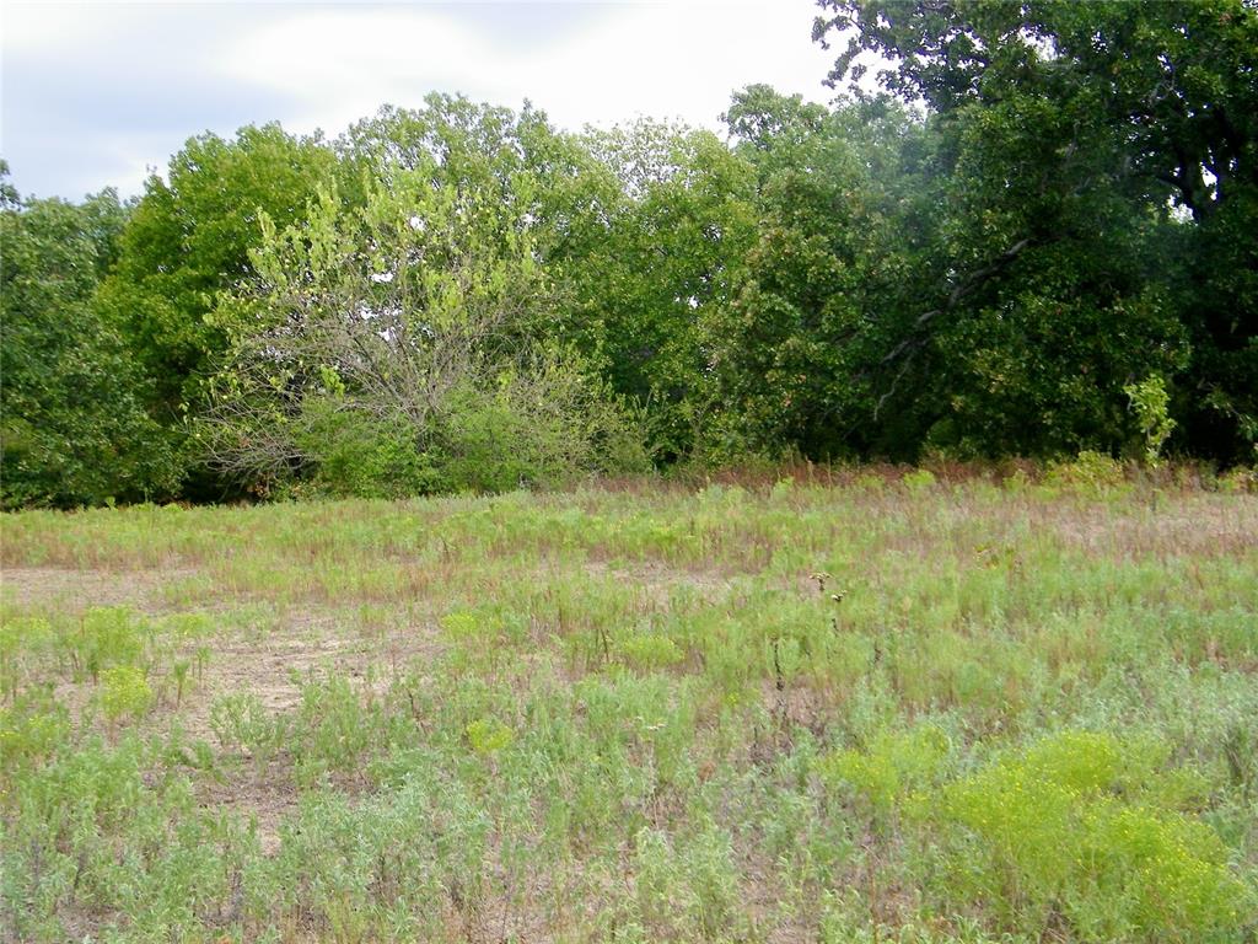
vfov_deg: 29.7
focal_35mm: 49
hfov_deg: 38.9
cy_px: 472
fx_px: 1781
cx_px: 629
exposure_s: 1/160
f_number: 4
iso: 80
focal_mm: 8.8
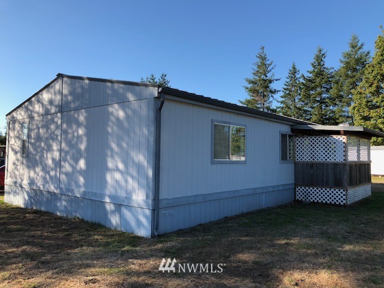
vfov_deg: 48.2
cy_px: 144
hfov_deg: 61.7
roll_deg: -0.5
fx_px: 322
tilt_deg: +2.2
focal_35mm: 29
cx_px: 192
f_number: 1.8
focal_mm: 3.99
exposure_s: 1/852
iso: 20
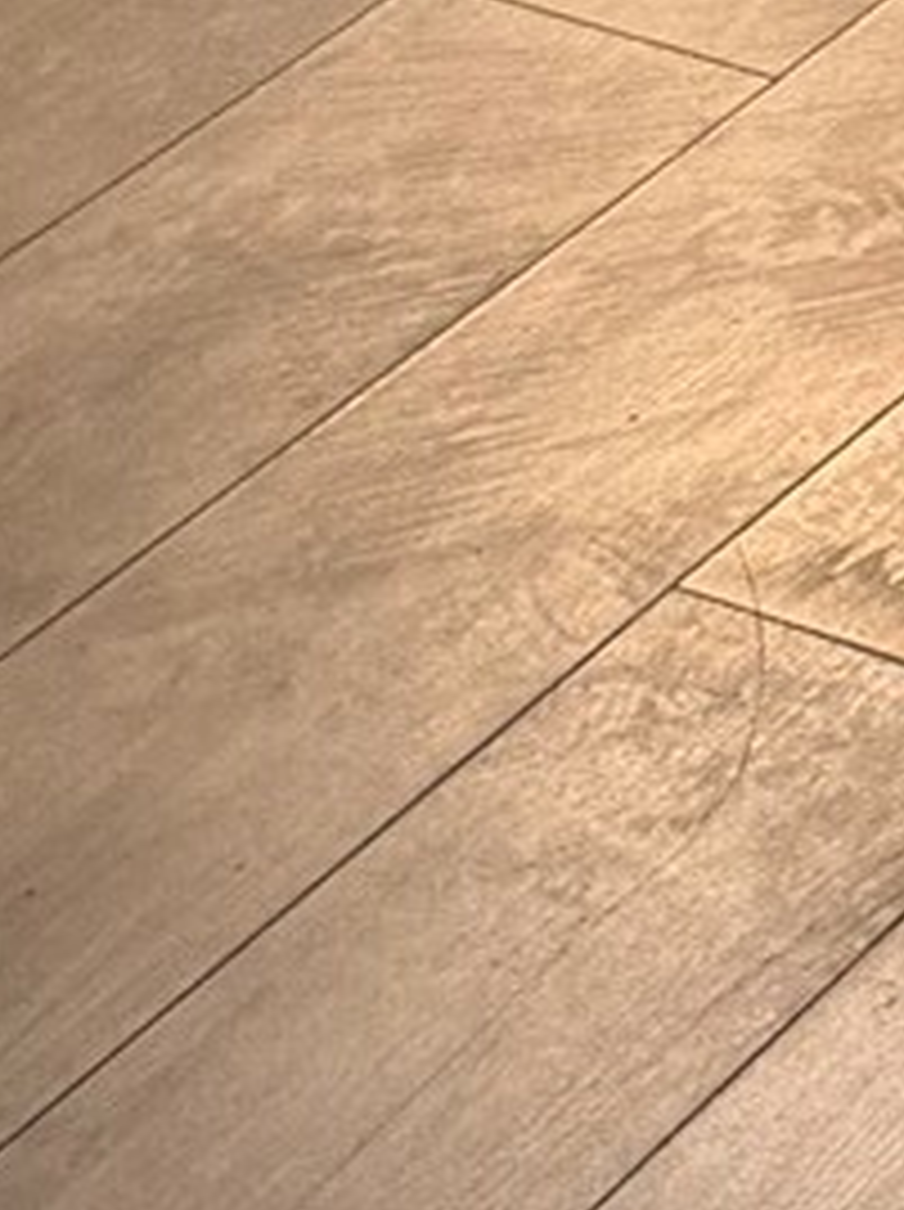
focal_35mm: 183
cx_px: 2348
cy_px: -1804
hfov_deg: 7.4
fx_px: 6387
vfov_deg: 9.5
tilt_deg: -15.2
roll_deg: +0.5
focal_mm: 6.76
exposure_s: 1/60
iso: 250
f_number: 1.78
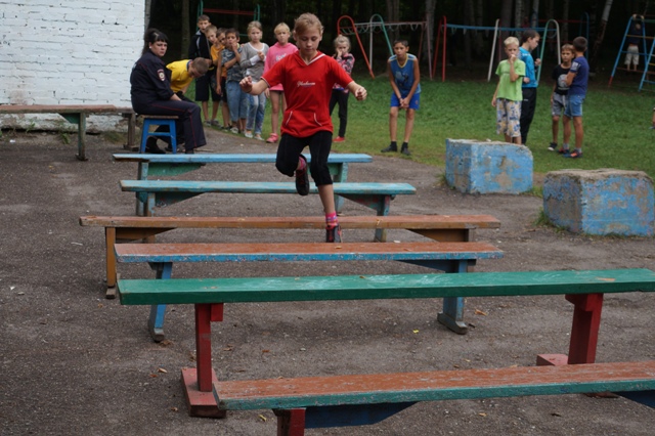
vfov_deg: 20.1
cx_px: 328
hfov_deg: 29.9
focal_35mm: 68
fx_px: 1227
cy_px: 218
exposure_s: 1/400
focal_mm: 45
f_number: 5.6
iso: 200
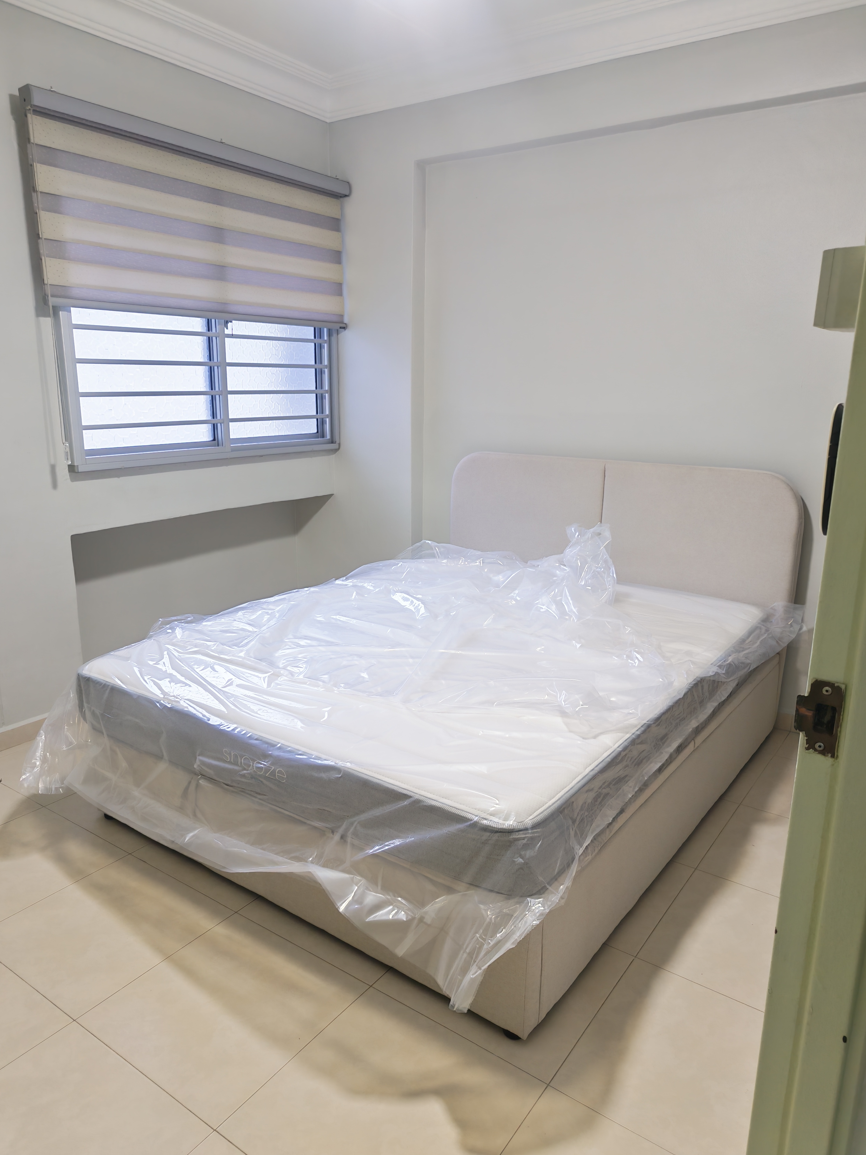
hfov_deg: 56.8
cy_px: 578
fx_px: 801
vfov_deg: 71.6
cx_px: 423
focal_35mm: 24
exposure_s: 1/50
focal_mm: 5.4
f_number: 1.6
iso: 125
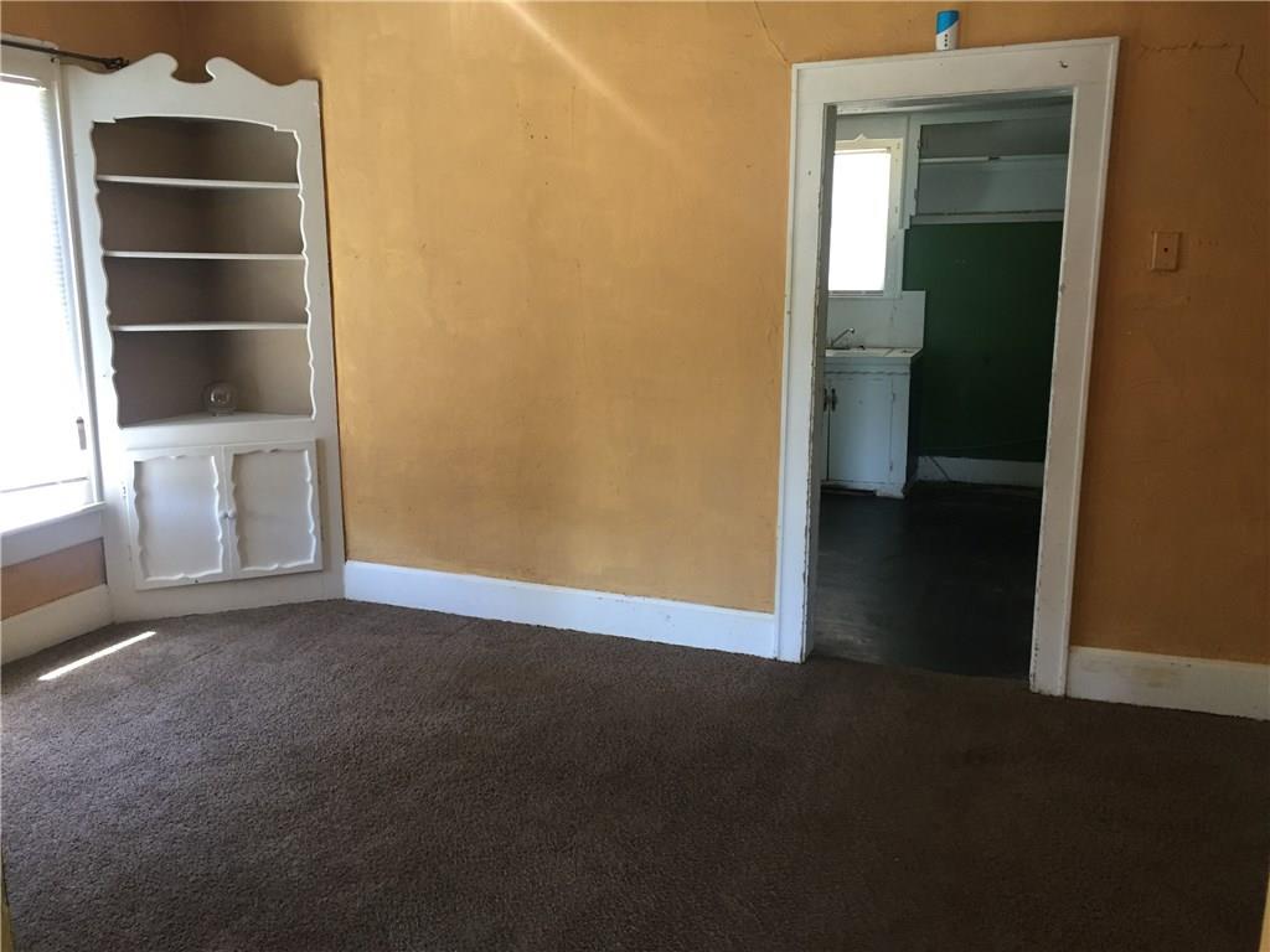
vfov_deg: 48.2
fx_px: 1064
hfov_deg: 61.7
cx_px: 635
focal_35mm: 29
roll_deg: -0.7
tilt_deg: -12.0
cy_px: 476
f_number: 2.2
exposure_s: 1/30
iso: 125
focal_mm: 4.15
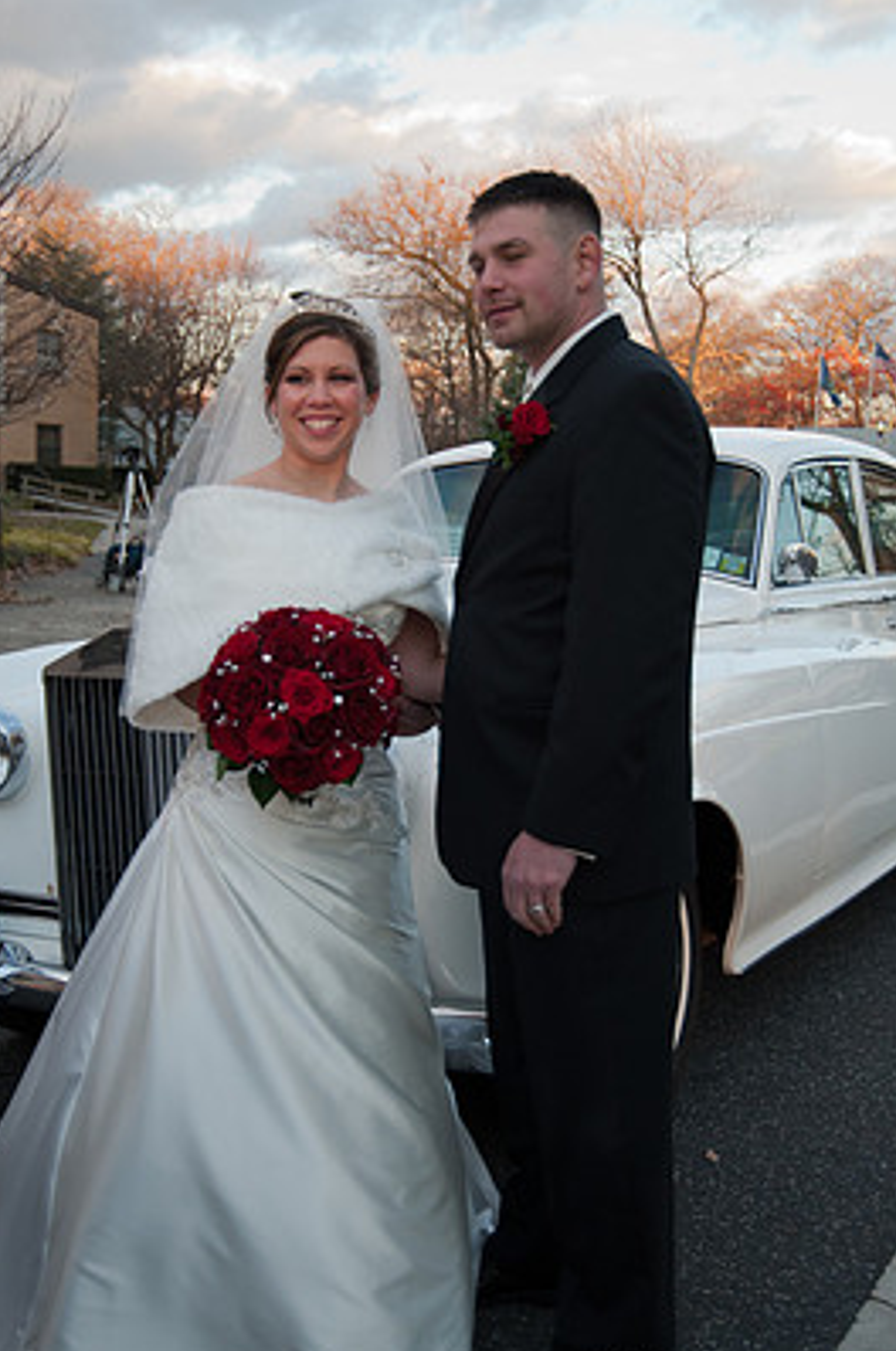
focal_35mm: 43
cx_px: 409
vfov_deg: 45.5
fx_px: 1611
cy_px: 669
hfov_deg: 31.1
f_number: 4.2
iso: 2000
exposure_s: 1/640
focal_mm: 38
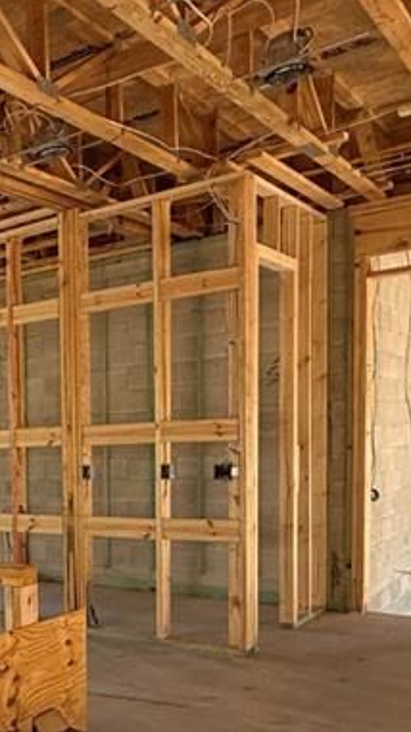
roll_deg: +2.2
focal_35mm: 41
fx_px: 795
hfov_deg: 22.3
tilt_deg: -4.7
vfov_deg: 48.4
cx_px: -248
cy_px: 501
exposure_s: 1/99
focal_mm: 2.22
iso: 80
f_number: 2.2
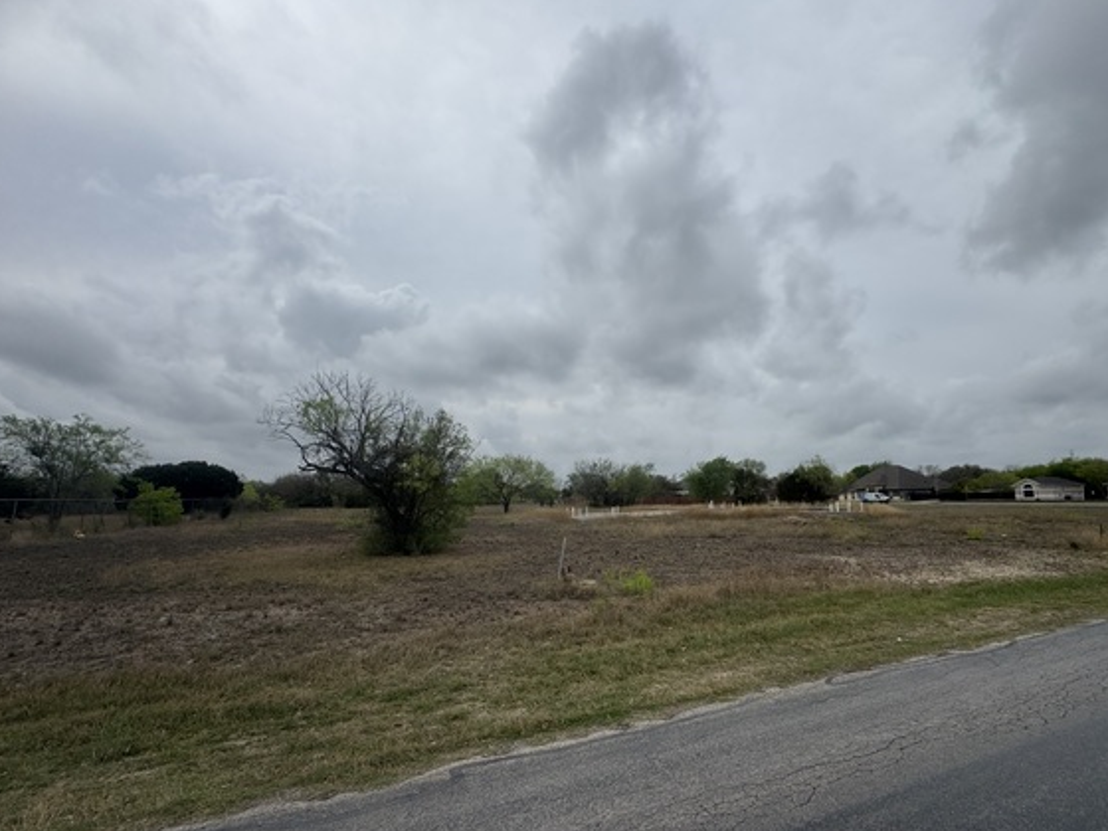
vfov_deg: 78.1
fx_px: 512
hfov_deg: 94.1
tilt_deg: +6.0
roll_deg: +2.4
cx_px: 619
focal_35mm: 16
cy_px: 433
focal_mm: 2.22
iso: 50
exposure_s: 1/4132
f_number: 2.2
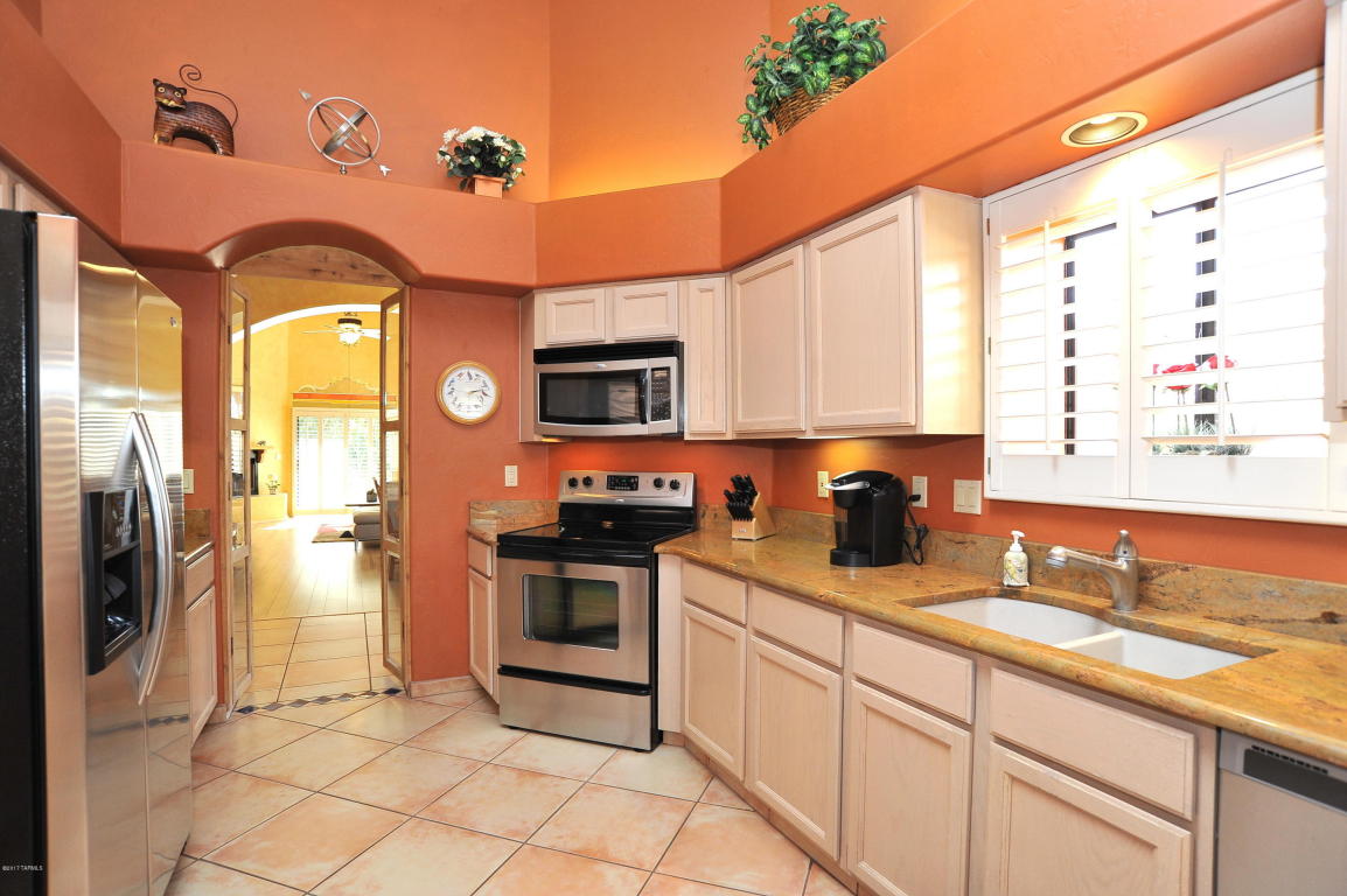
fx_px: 673
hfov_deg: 90.0
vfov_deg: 67.3
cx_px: 674
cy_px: 448
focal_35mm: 18
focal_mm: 18
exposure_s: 1/40
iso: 1000
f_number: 8
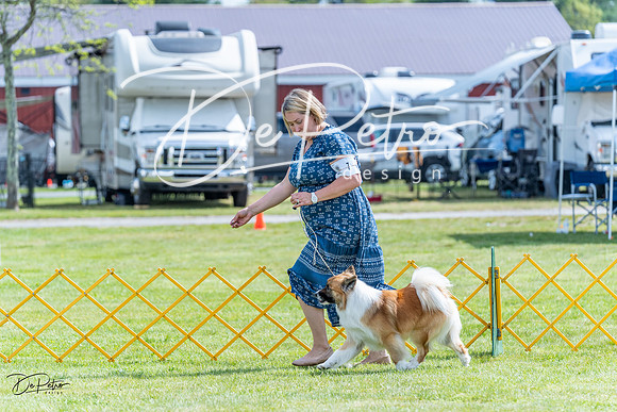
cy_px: 206
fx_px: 2777
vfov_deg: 8.5
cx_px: 308
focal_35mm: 162
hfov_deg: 12.7
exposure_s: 1/1600
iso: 400
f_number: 4.5
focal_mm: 162
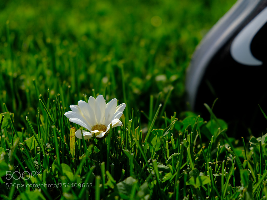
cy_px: 100
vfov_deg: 16.4
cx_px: 145
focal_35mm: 90
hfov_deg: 21.8
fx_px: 694
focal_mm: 55
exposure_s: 1/2000
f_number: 4
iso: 200
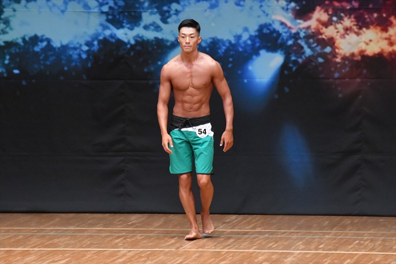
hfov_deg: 6.9
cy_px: 132
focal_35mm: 300
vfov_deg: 4.6
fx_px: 3298
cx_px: 198
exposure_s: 1/400
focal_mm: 200
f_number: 5.6
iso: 8000
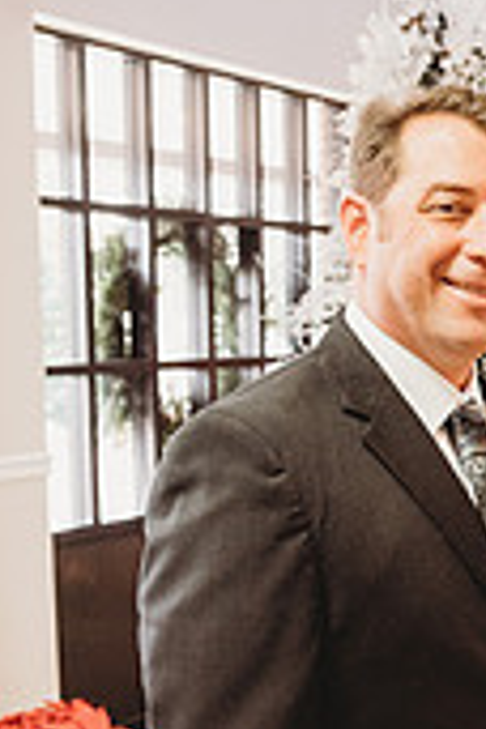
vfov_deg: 31.8
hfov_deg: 20.8
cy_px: 452
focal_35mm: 63
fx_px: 1276
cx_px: 495
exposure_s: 1/125
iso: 5000
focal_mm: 24
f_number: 4
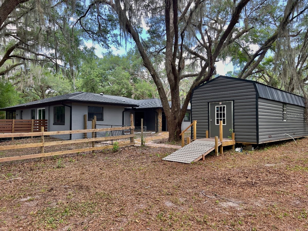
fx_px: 231
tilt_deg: +1.7
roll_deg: +0.1
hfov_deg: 67.3
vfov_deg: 53.1
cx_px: 154
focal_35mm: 26
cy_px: 116
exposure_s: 1/239
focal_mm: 5.7
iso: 40
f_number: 1.5
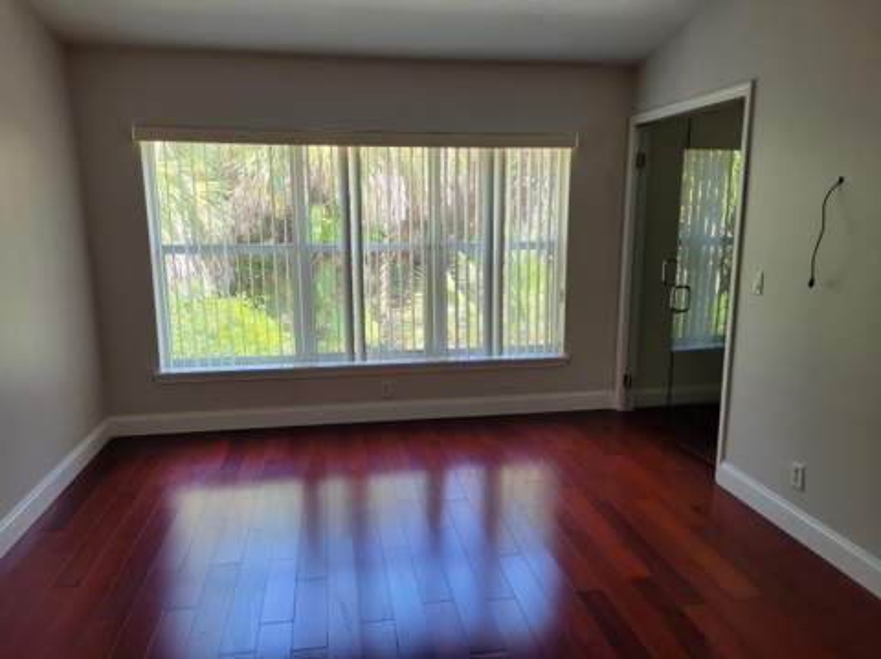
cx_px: 440
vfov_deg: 53.0
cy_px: 330
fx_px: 661
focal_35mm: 26
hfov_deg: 67.4
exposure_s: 1/120
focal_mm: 5.4
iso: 80
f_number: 1.8
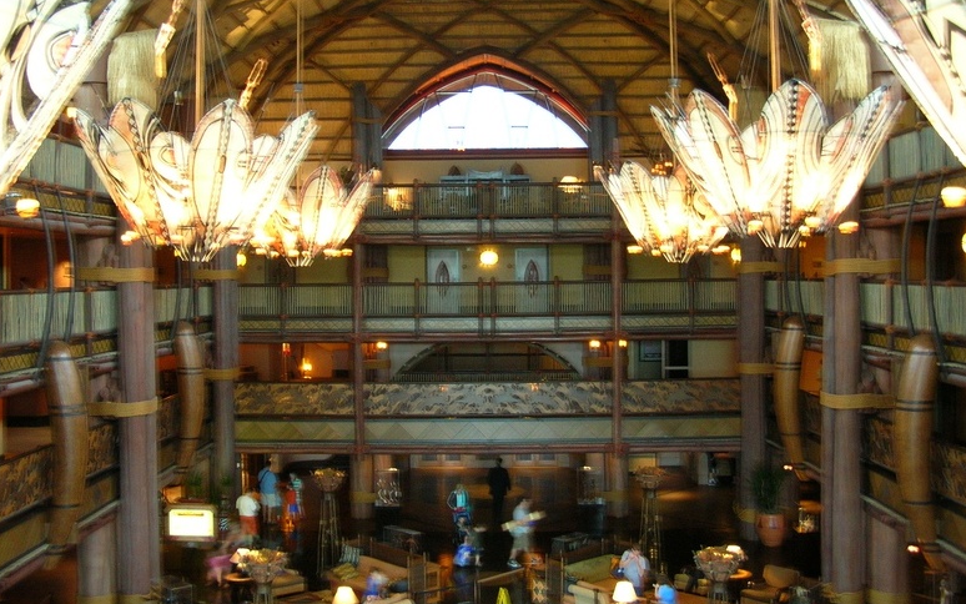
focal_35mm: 39
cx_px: 484
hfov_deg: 50.4
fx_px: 1027
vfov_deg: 32.7
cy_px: 242
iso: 125
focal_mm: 6
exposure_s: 1/3.1
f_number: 2.7
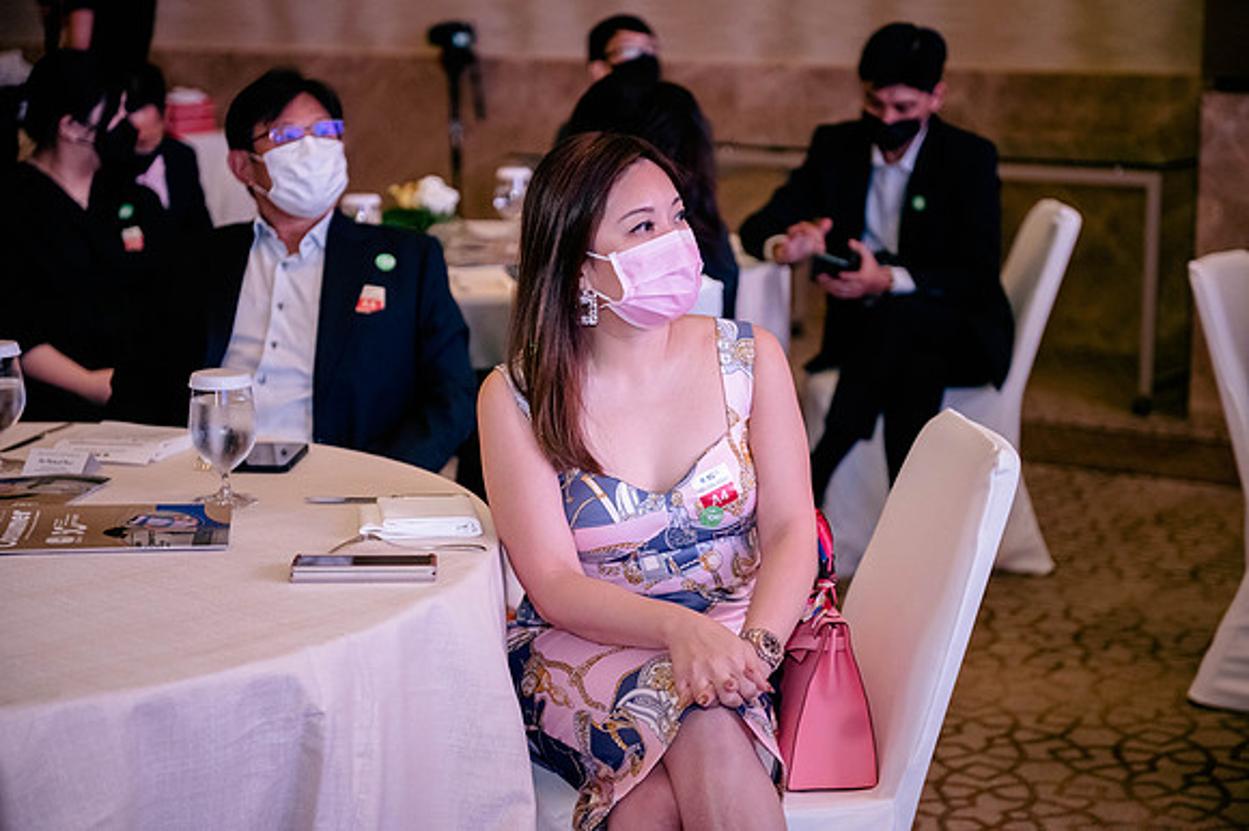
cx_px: 624
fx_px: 2427
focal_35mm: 70
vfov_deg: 19.4
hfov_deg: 28.9
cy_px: 416
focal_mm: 70
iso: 3200
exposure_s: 1/80
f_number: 2.8
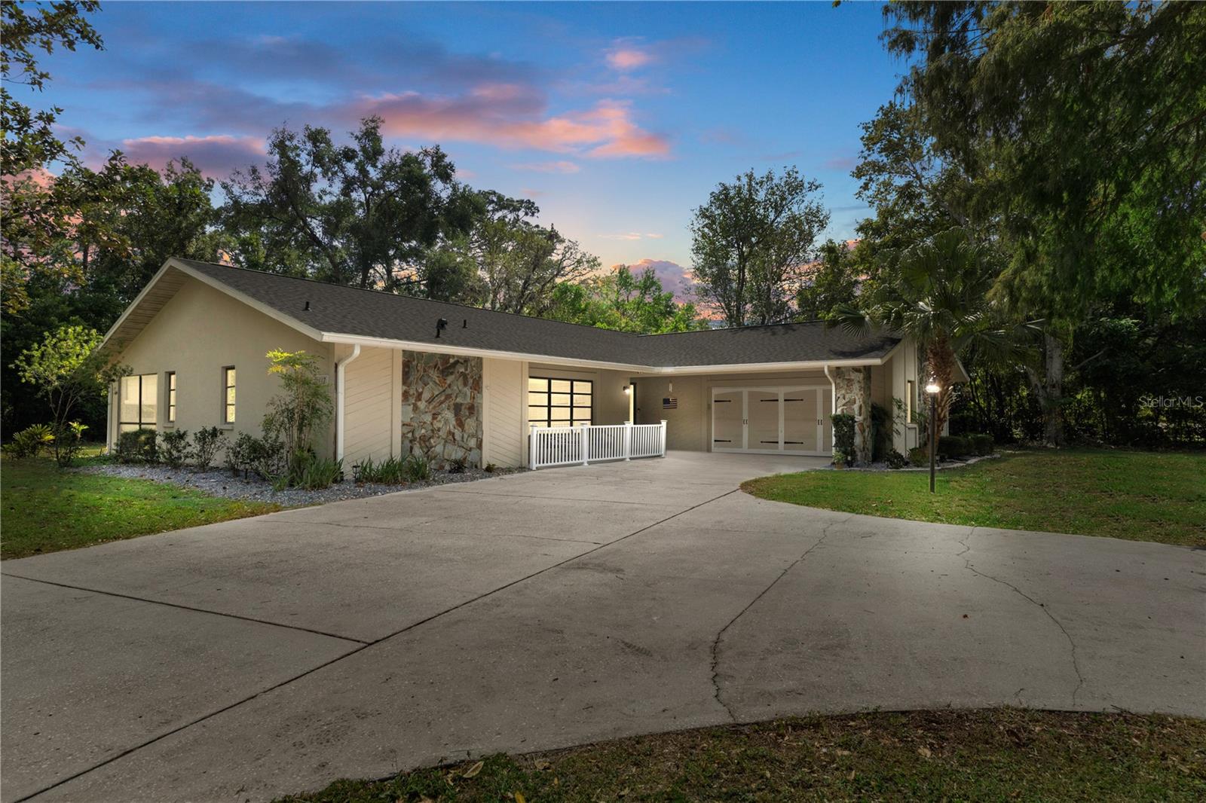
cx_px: 603
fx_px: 653
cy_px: 402
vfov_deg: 63.2
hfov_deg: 85.4
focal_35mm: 20
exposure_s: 1/250
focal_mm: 13
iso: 320
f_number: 8
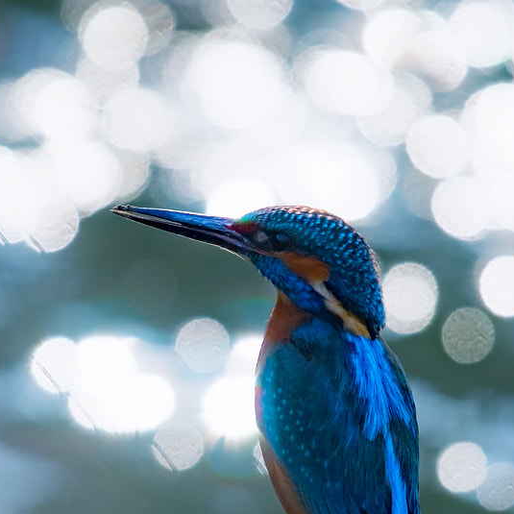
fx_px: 19218
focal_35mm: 1144
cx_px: 266
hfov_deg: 1.5
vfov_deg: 1.5
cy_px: 389
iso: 100
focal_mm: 300
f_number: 4
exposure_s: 1/640
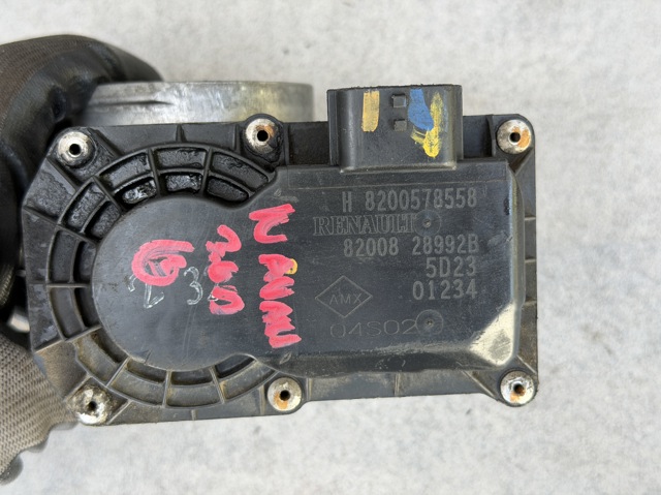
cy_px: 248
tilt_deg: -76.6
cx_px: 330
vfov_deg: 30.2
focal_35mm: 48
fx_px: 916
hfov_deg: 39.7
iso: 100
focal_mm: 6.76
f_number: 1.78
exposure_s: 1/97
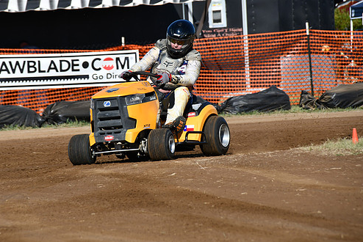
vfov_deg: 4.2
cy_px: 102
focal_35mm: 325
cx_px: 155
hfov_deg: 6.3
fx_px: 3279
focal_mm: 185
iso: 140
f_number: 8
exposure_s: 1/500
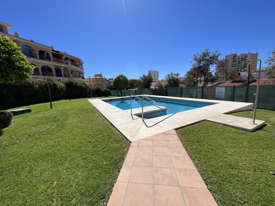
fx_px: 103
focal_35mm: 13
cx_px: 138
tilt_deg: -9.0
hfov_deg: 106.2
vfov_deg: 89.9
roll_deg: +3.1
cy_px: 103
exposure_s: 1/3534
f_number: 1.8
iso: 32
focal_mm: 1.57
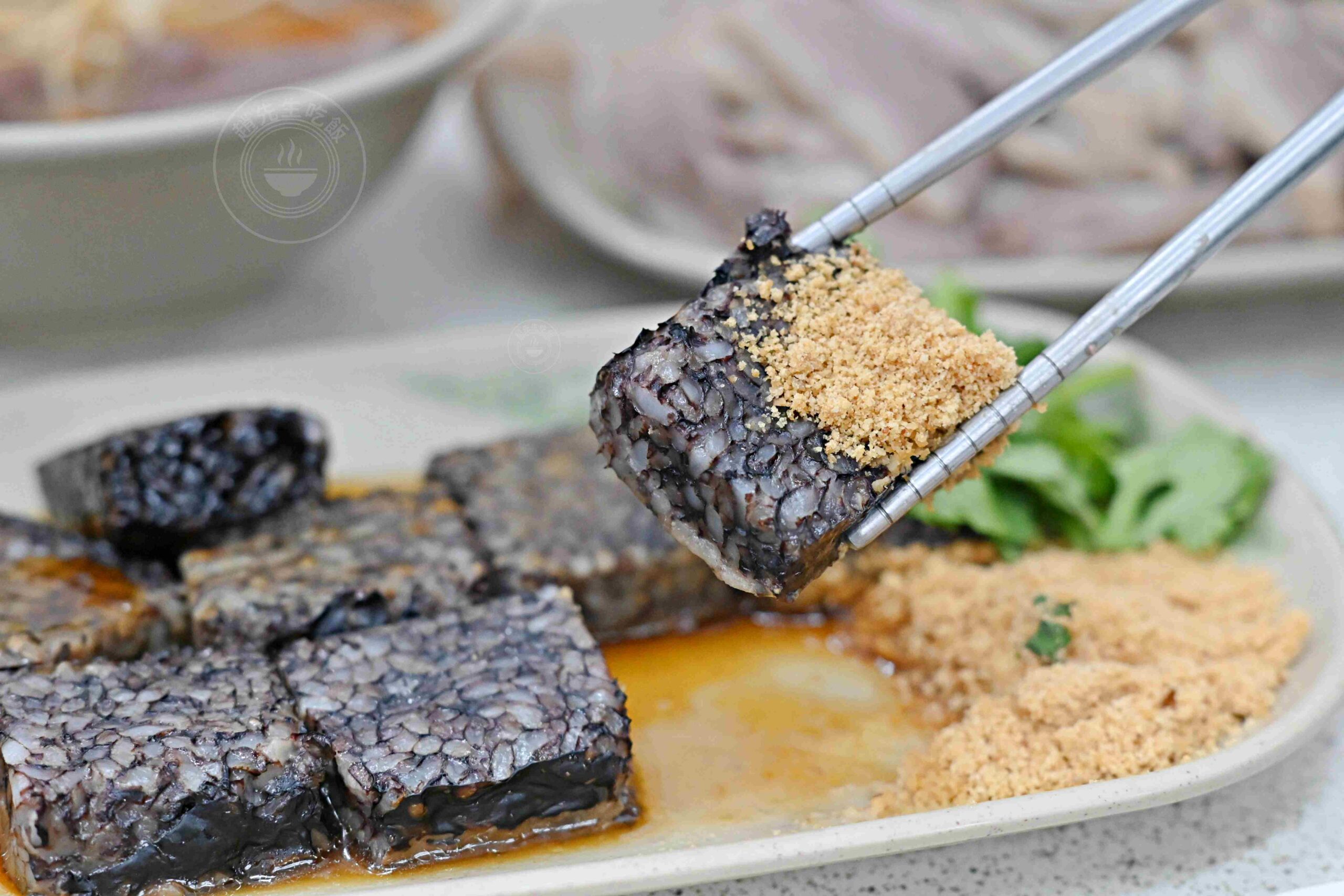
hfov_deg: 27.0
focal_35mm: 75
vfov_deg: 18.2
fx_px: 2800
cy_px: 448
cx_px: 672
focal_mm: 50
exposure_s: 1/200
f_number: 3.2
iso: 1600
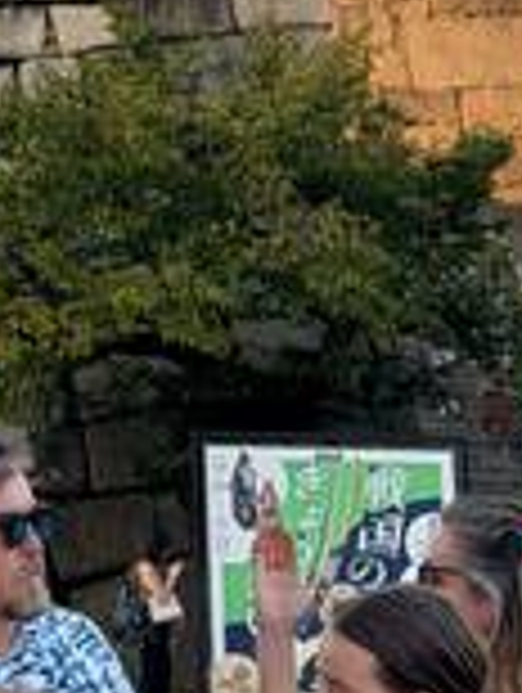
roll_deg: -2.1
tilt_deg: +16.1
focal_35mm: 199
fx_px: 3990
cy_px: -648
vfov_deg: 9.4
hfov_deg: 7.3
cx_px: -351
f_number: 1.78
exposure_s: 1/1330
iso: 64
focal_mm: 6.76
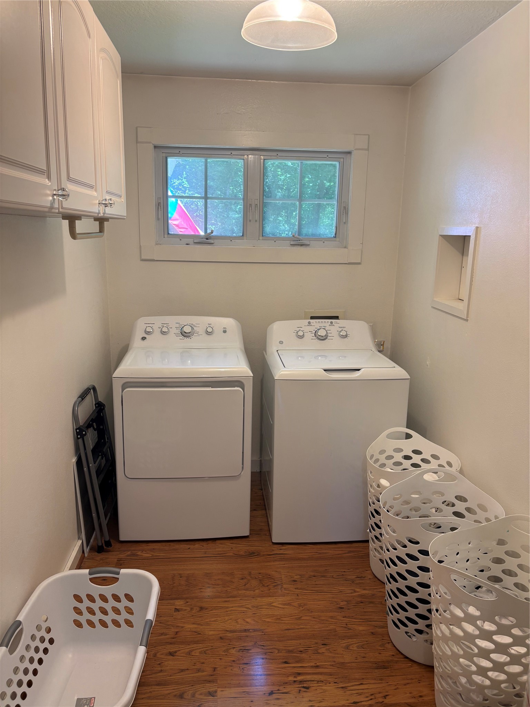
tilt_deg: -11.1
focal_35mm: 26
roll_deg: -1.1
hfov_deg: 53.1
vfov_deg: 67.3
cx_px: 265
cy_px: 354
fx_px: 531
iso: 80
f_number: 1.6
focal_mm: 5.96
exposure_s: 1/60
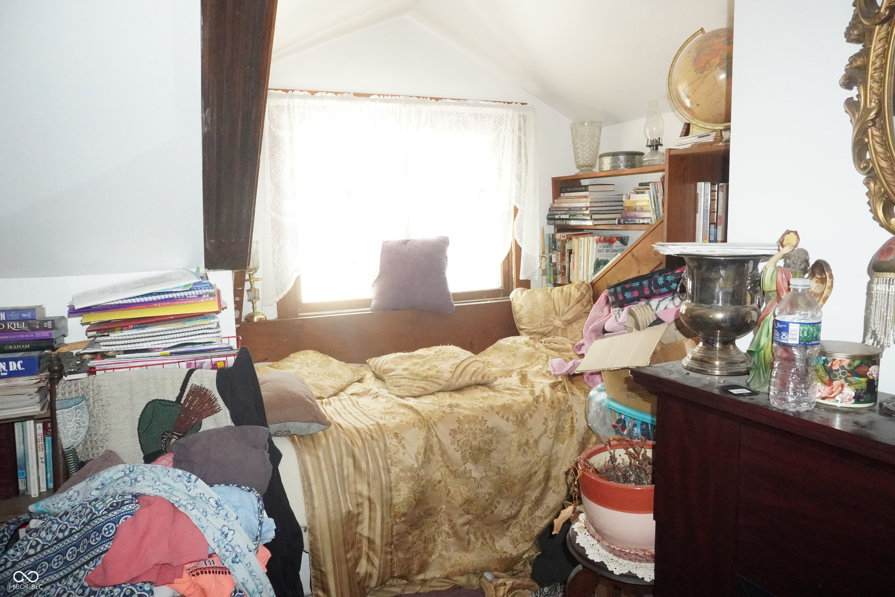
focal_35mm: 24
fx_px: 597
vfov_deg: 53.1
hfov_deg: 73.7
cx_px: 448
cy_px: 298
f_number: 8
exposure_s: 1/60
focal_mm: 16
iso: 10000
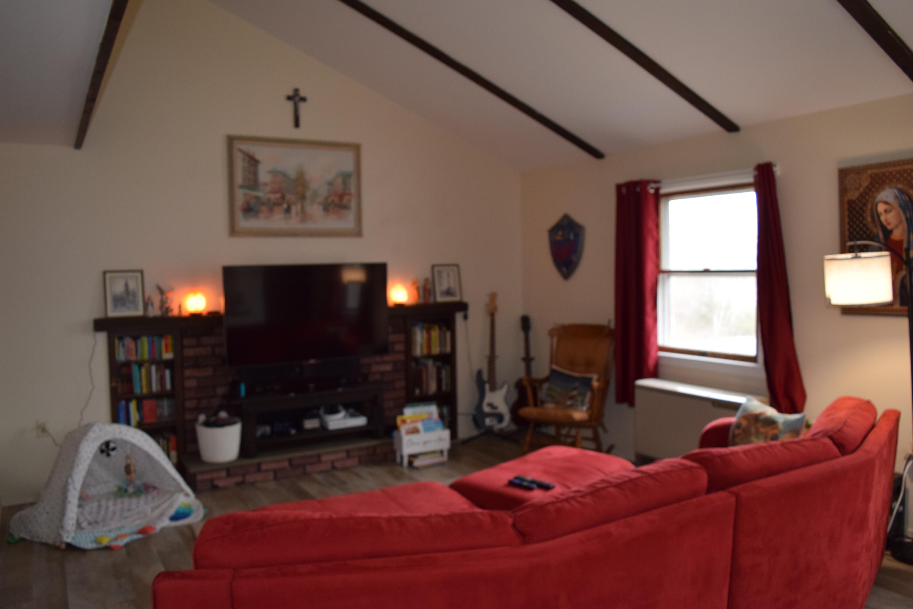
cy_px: 304
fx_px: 685
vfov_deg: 47.9
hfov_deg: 67.4
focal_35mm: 27
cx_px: 456
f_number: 4.5
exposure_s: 1/80
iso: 800
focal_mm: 18
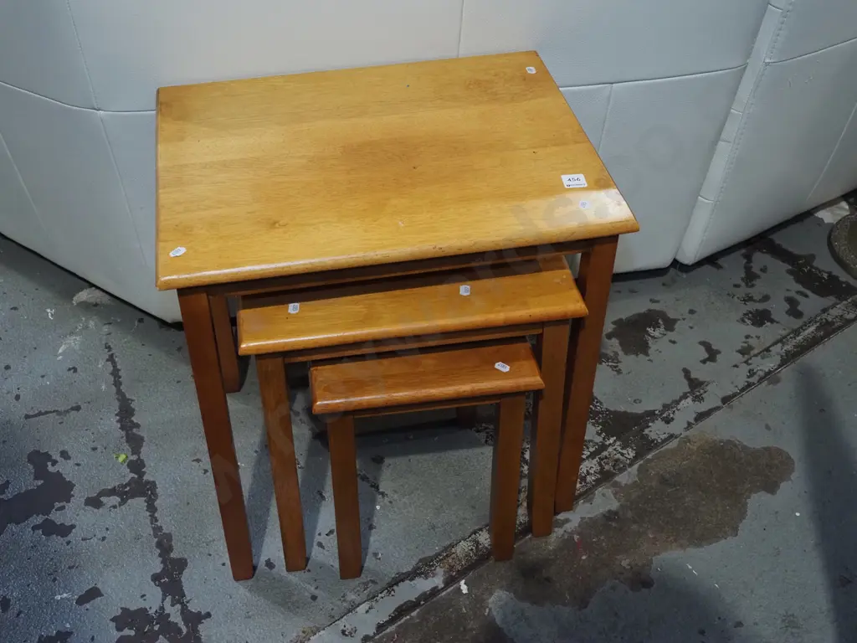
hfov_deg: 44.8
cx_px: 428
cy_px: 322
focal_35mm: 42
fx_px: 1040
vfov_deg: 34.3
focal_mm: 21
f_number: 5.6
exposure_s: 1/125
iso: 2500
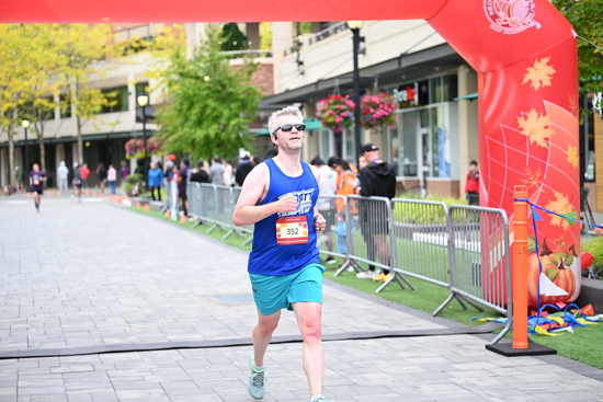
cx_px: 302
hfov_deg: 28.8
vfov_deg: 19.5
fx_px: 1173
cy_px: 201
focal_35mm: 70
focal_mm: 70
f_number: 2.8
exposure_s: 1/1600
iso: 800
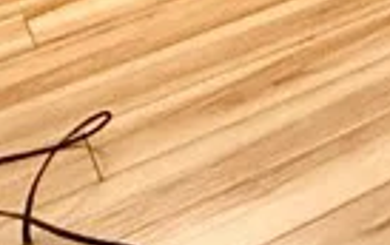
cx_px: 1250
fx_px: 1181
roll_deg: +1.0
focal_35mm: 111
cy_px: -704
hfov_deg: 10.6
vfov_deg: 8.0
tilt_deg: +1.0
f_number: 2.2
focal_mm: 2.22
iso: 640
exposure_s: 1/120
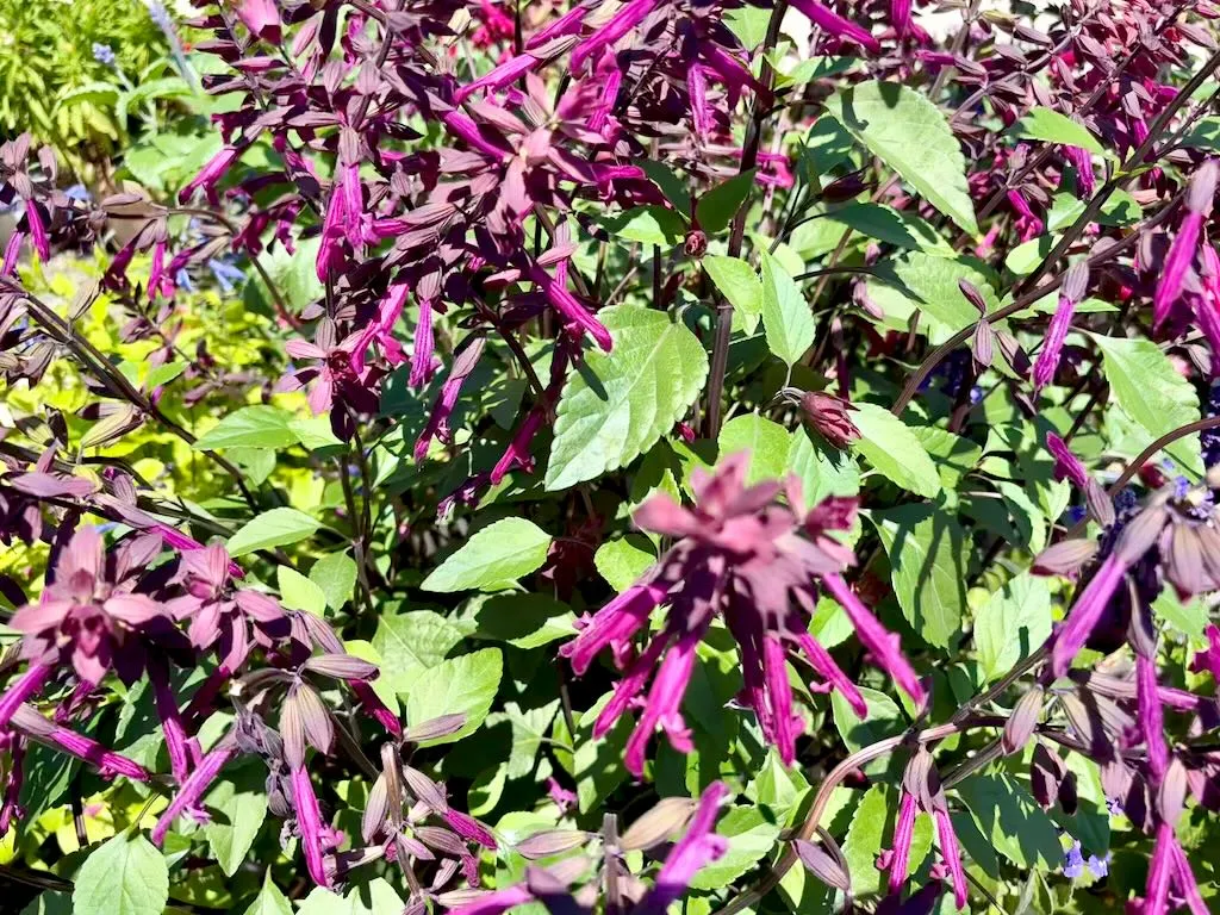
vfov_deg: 53.1
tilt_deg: -46.0
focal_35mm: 26
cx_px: 610
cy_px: 458
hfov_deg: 67.3
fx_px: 916
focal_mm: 5.96
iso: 50
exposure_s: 1/1205
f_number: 1.6
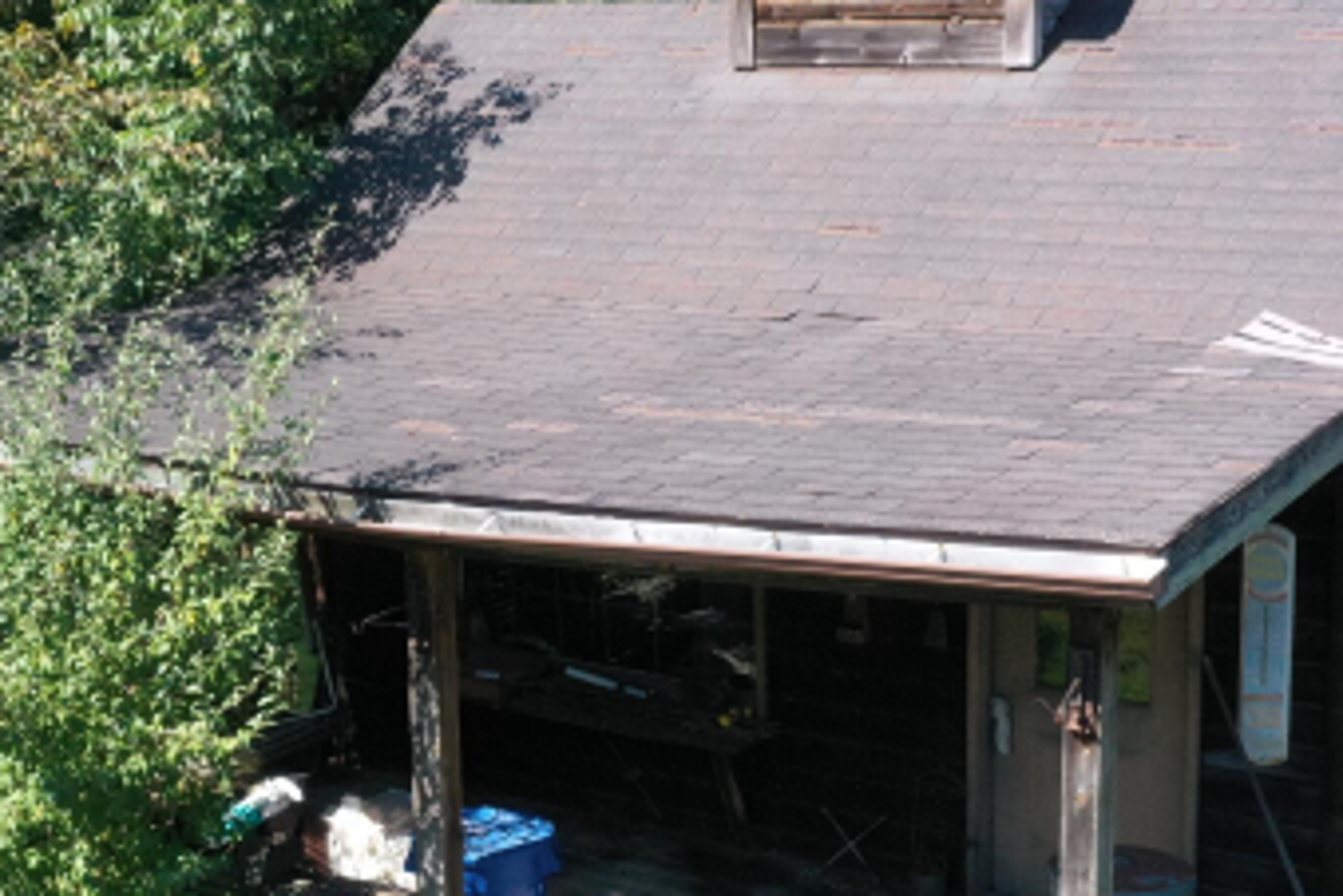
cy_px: 472
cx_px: 626
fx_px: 2313
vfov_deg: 21.9
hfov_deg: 32.4
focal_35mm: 62
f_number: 7.1
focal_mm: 10.26
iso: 800
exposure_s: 1/800
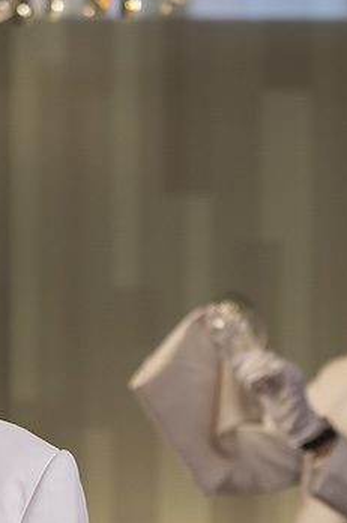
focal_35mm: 216
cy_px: 552
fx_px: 3132
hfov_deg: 6.3
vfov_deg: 9.5
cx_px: 120
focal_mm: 50
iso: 320
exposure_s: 1/100
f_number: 2.8
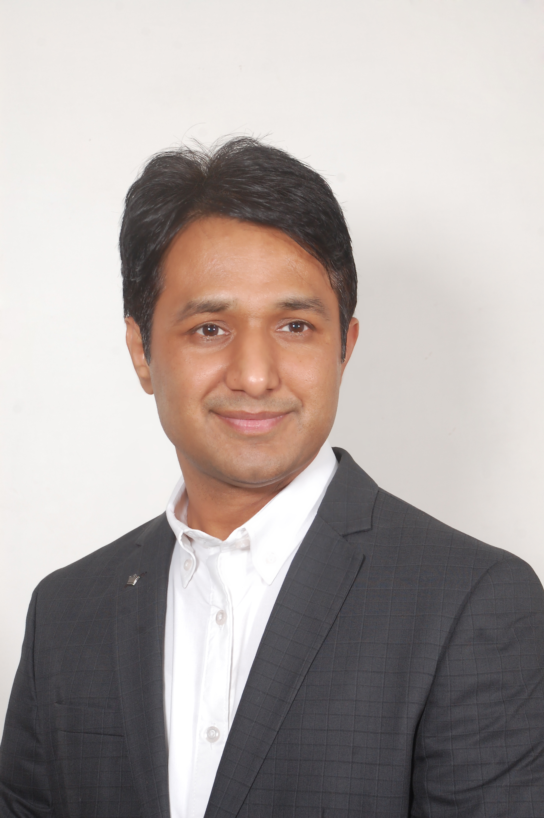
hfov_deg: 15.7
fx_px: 1975
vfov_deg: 23.4
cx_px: 272
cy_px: 409
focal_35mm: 87
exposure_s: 1/100
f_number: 6.3
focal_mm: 58
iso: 400
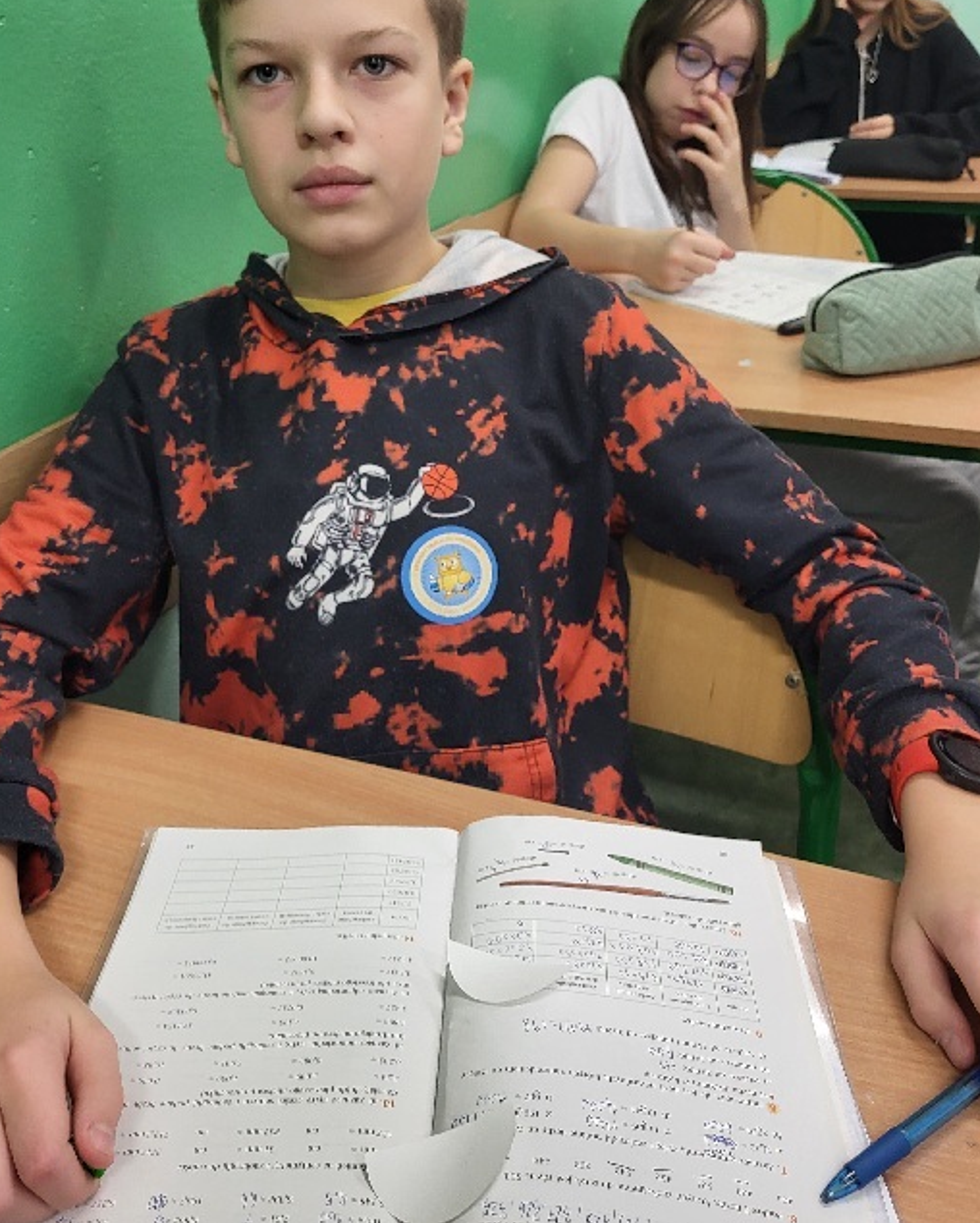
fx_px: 1159
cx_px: 419
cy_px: 467
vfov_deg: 55.1
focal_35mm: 32
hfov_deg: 45.7
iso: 200
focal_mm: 5.4
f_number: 1.8
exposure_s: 1/50.3
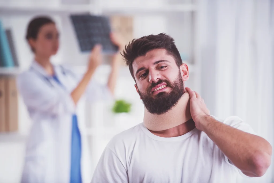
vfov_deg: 7.2
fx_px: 1447
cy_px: 92
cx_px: 137
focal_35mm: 190
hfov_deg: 10.8
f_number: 2.8
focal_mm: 190
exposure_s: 1/400
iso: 320
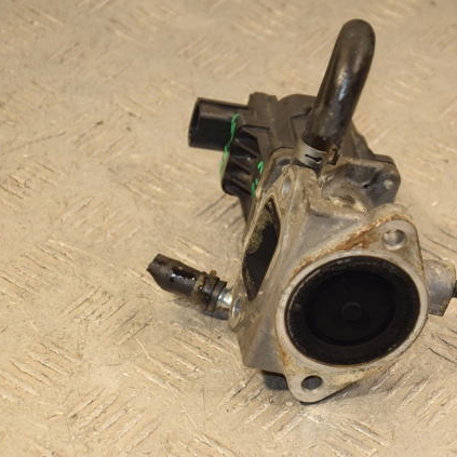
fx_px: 2016
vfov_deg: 12.9
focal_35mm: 135
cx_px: 300
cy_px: 229
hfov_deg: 12.9
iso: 800
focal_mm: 70
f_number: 5.3
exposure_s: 1/160
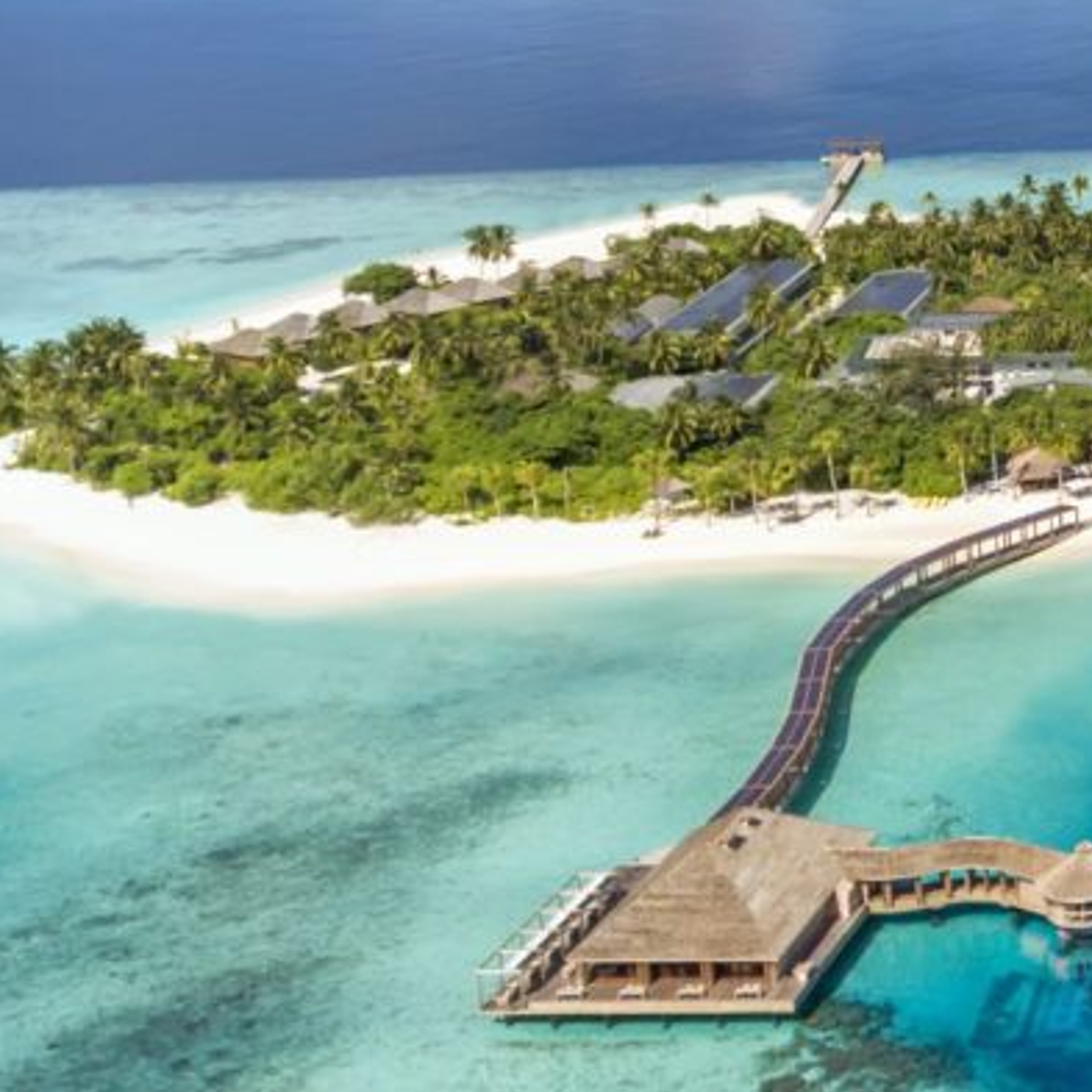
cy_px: 90
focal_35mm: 72
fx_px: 2570
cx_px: 1751
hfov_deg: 19.9
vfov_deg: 23.3
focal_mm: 3.61
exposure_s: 1/1500
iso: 100
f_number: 2.8
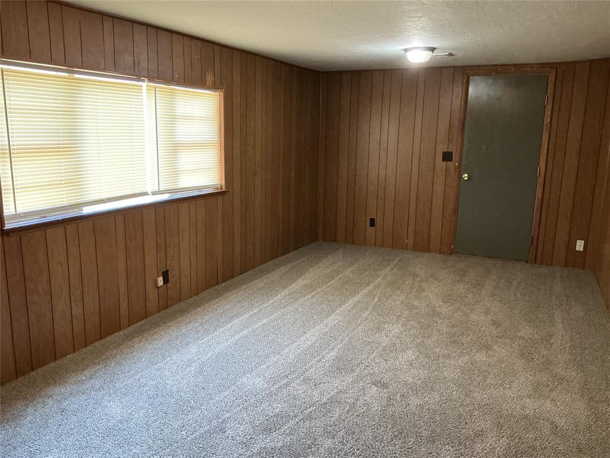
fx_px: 511
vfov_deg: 48.2
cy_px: 229
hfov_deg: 61.7
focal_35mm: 29
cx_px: 305
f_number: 1.8
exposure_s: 1/60
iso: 250
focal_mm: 3
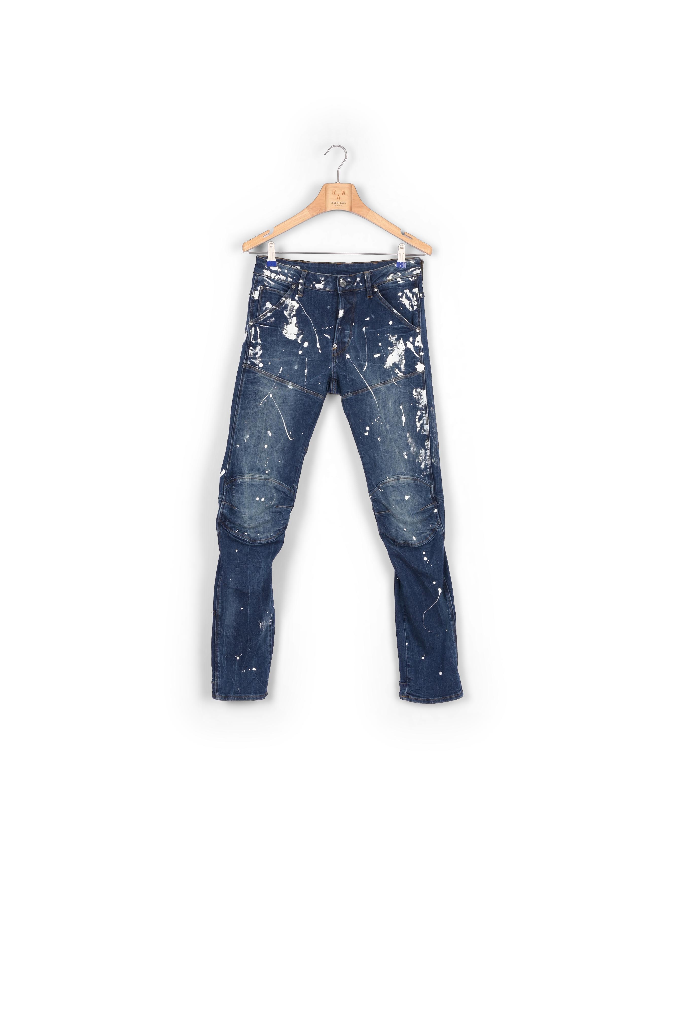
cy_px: 508
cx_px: 338
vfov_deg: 50.7
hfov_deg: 35.0
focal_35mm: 38
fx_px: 1070
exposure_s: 1/125
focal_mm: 38
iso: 100
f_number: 11
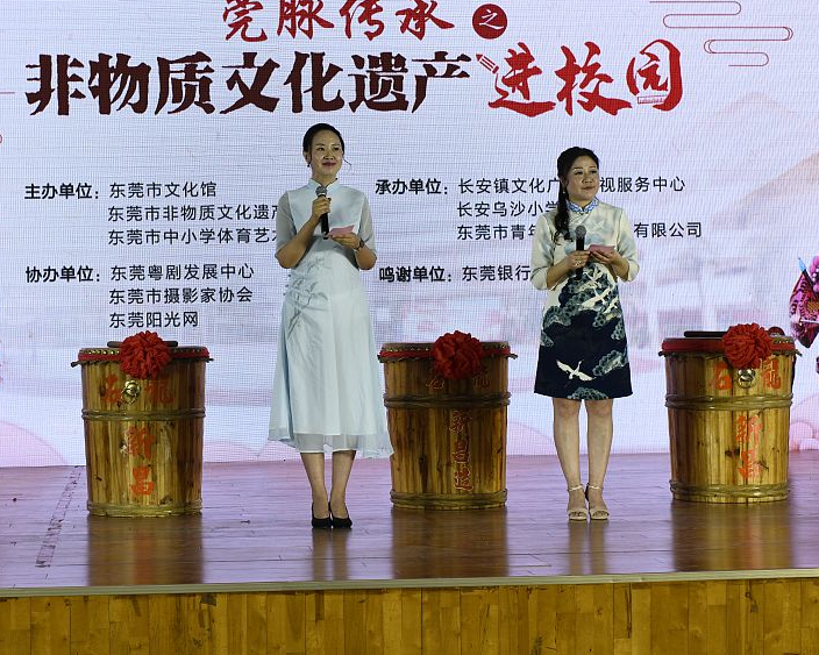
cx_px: 258
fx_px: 1939
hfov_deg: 23.7
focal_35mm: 80
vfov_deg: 19.1
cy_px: 249
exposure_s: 1/125
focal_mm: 50
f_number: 6.3
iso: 320
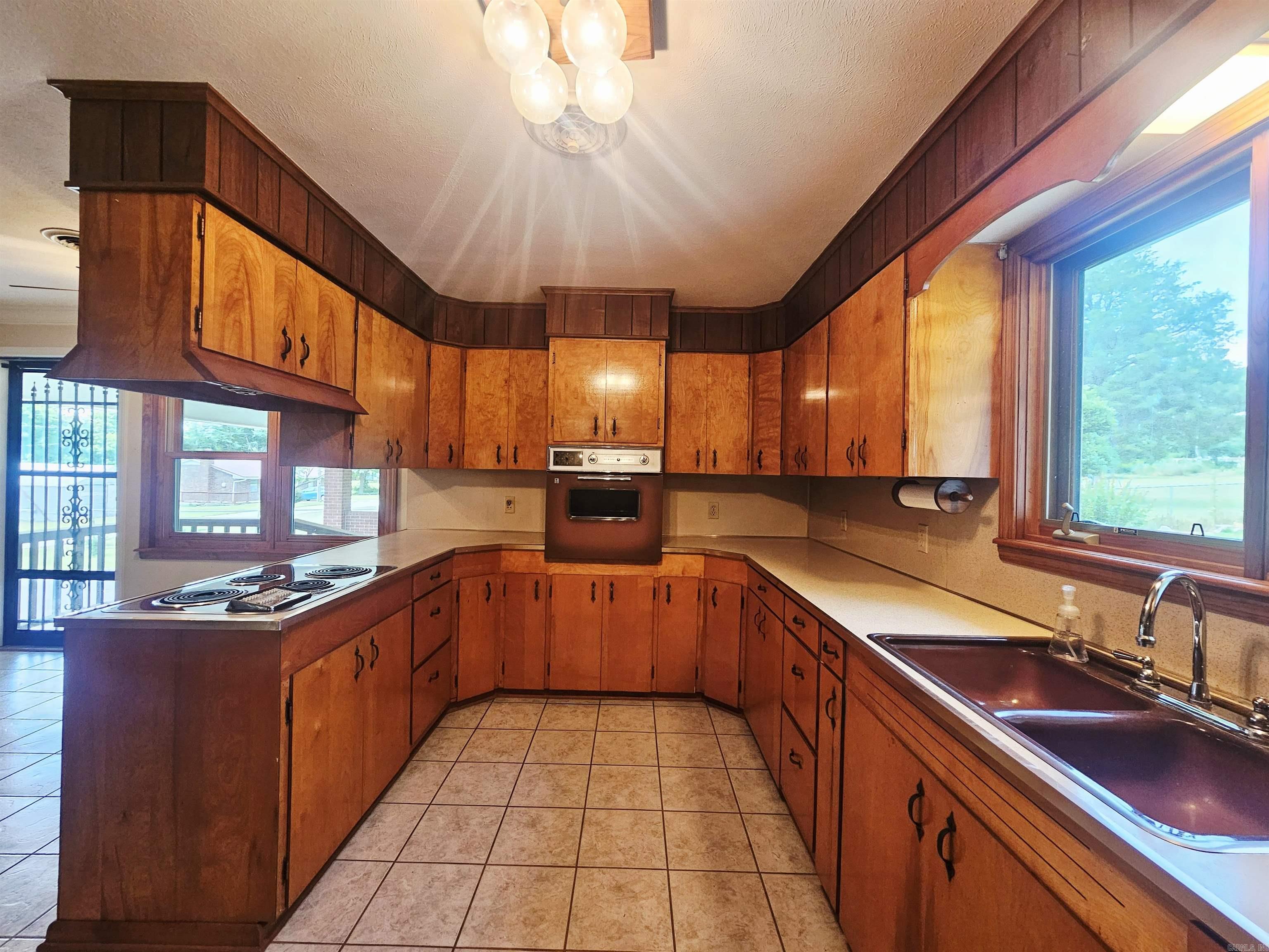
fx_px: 477
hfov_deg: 106.2
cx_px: 634
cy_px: 476
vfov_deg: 89.9
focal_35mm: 13
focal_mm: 2.2
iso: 200
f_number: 2.2
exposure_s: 1/60.2
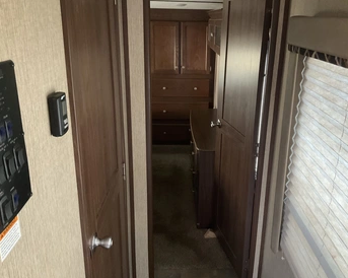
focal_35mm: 33
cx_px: 193
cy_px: 133
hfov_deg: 54.1
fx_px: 340
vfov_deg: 44.5
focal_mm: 3
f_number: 1.8
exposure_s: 1/34
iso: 320
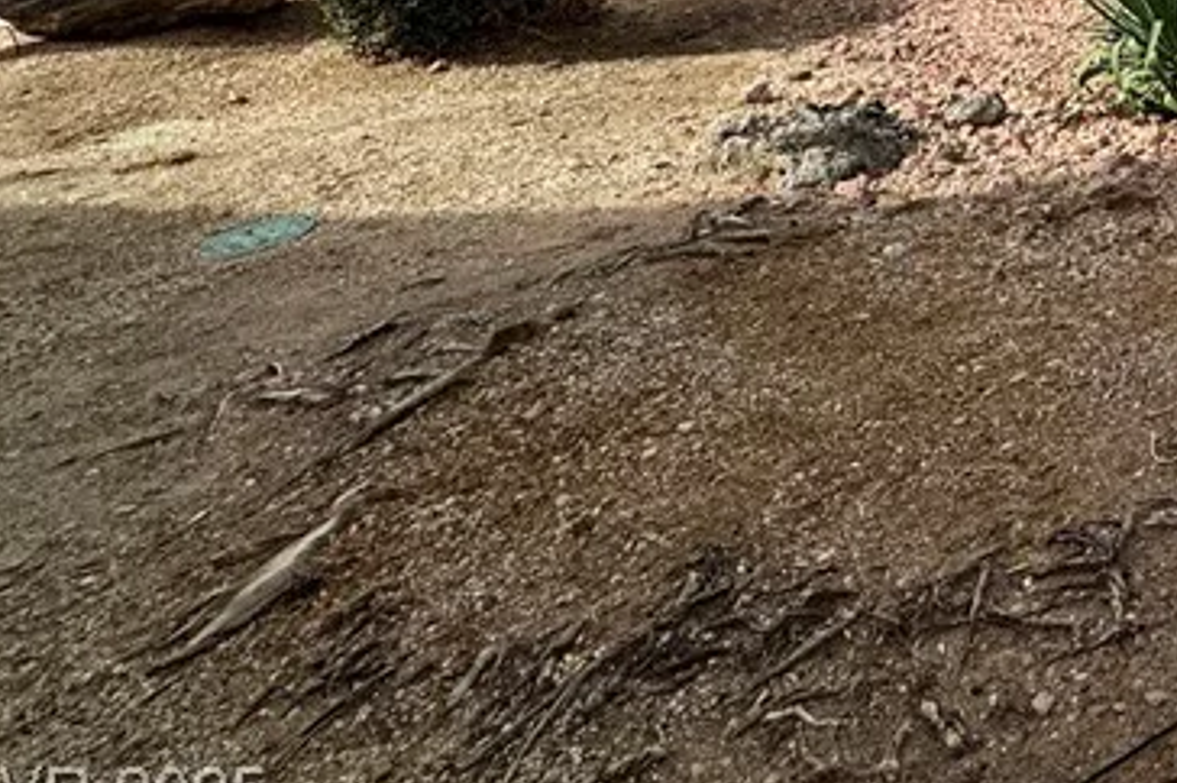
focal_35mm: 41
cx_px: 1597
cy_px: -375
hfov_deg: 32.6
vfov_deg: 25.2
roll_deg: -0.5
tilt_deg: +3.1
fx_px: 1339
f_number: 2.2
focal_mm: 2.22
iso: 50
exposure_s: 1/2083
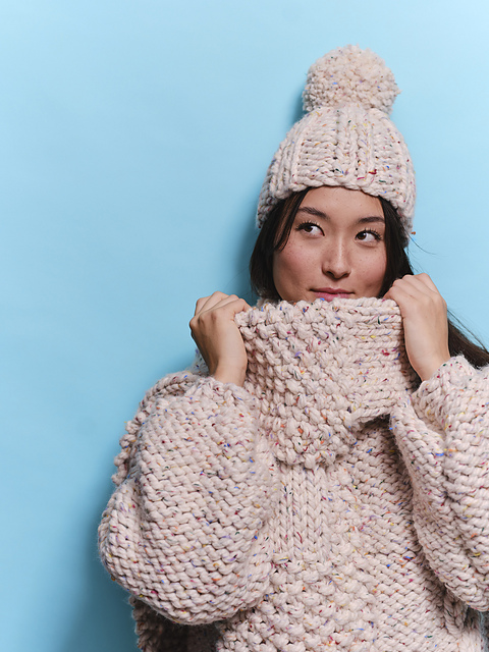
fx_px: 1187
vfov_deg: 30.7
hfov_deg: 23.3
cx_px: 244
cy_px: 326
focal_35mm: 63
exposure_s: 1/125
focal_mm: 80
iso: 100
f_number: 5
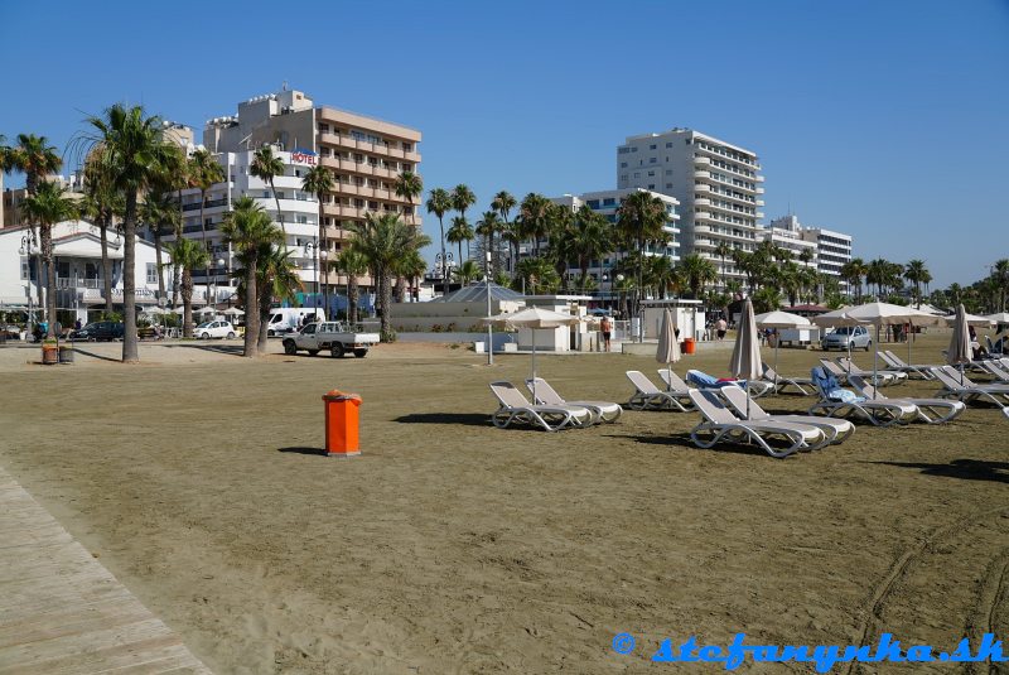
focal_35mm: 31
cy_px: 338
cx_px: 504
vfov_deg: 42.4
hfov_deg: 60.2
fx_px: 870
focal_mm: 31
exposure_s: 1/250
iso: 100
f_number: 8
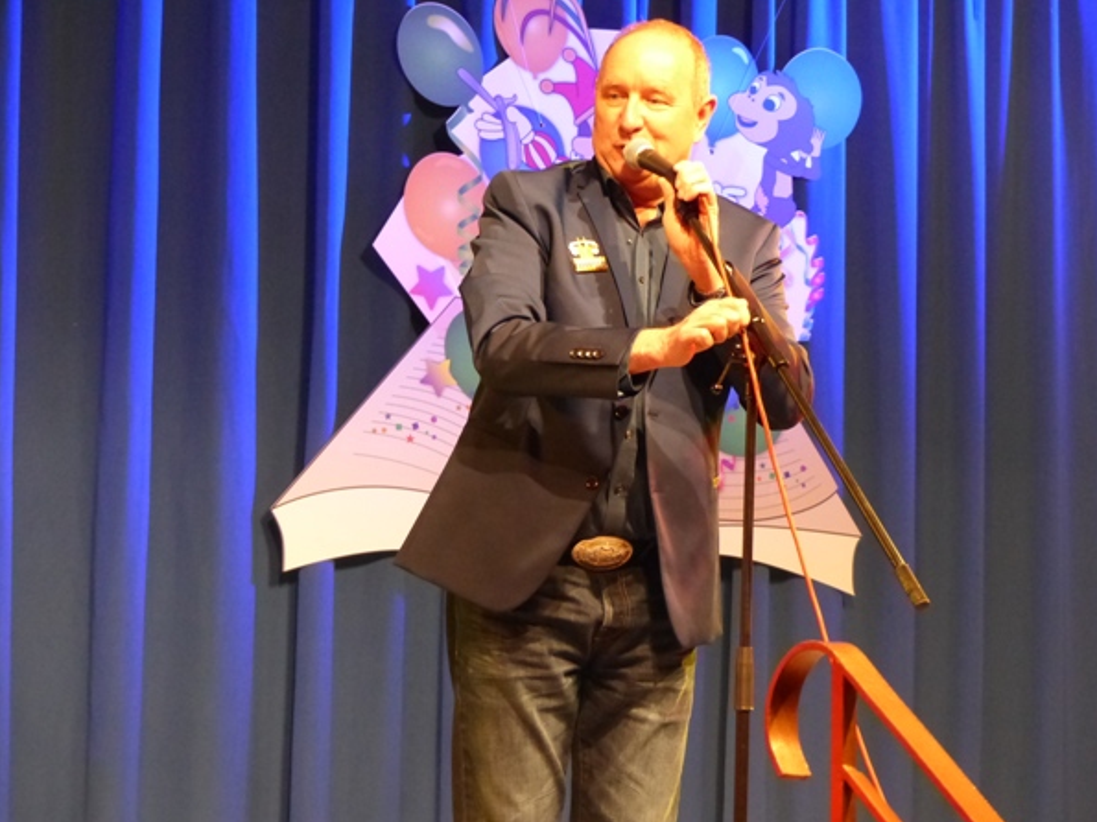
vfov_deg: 12.1
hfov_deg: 16.2
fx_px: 3865
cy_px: 413
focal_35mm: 122
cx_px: 548
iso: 800
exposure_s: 1/40
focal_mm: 21.8
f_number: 2.8
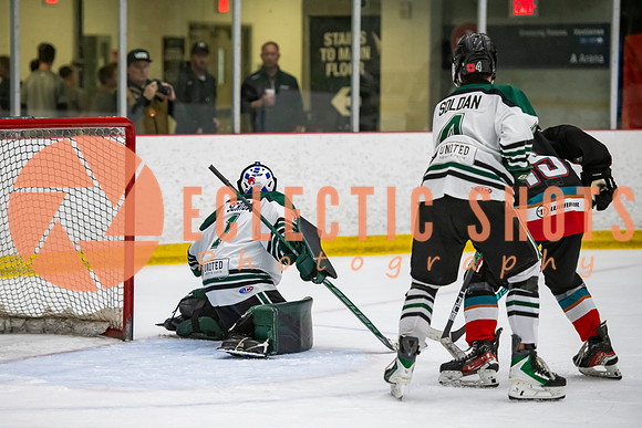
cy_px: 231
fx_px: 3108
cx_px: 269
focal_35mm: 174
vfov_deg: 7.9
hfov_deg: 11.8
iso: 2000
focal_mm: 150
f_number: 3.2
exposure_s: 1/640
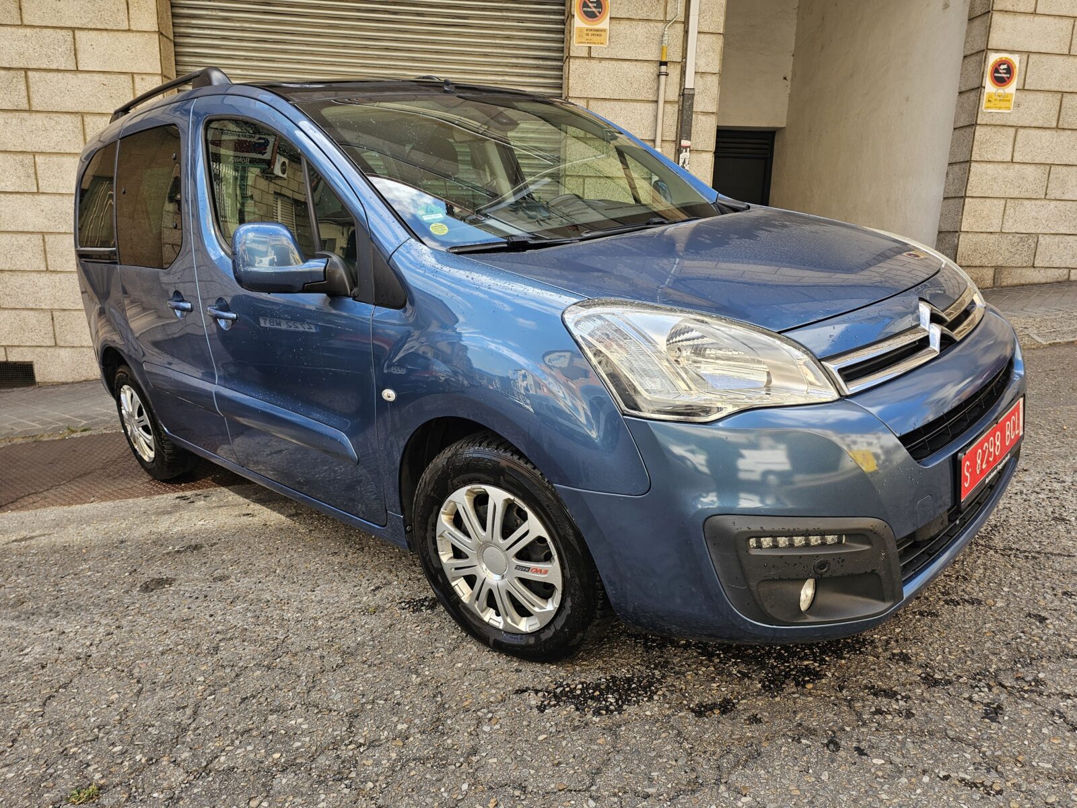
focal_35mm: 23
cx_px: 538
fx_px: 716
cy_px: 404
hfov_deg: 73.9
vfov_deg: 58.9
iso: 10
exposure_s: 1/113
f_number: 1.7
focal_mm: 6.3
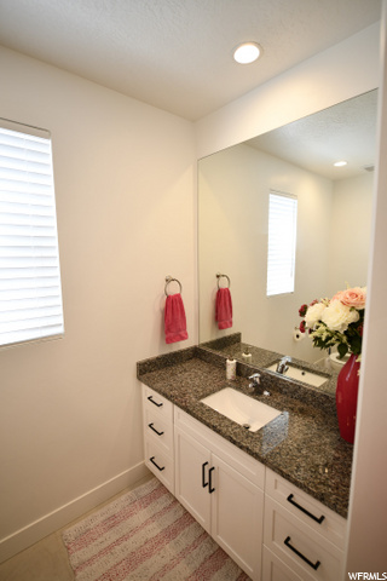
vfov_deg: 93.3
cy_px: 290
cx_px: 194
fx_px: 274
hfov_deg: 70.4
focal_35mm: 17
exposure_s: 1/50
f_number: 3.2
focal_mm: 17
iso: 160
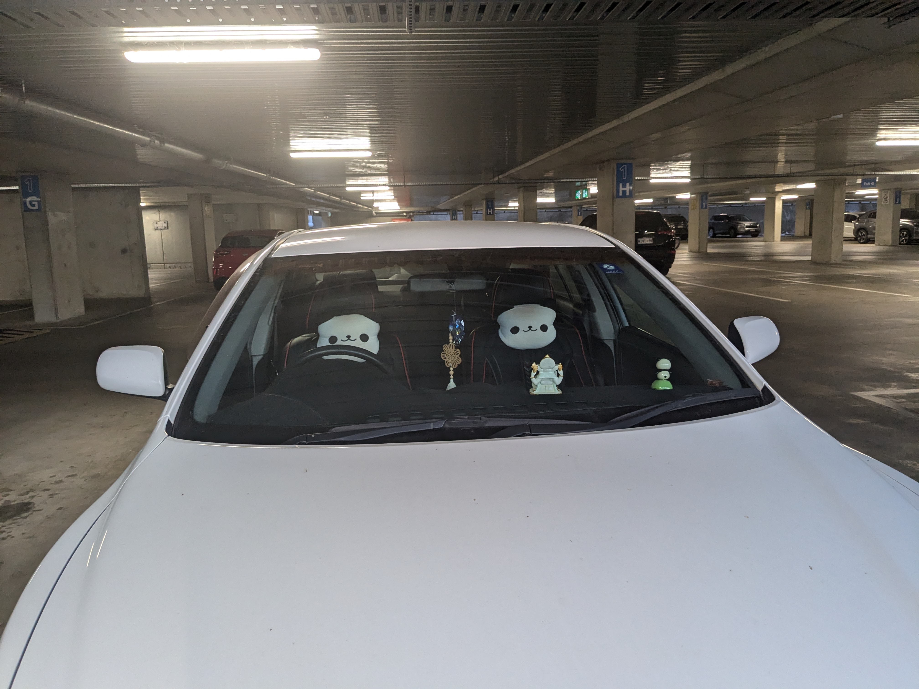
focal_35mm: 27
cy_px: 344
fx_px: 717
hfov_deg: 65.3
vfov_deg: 51.4
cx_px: 460
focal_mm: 4.38
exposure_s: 1/99.9
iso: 287
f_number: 1.73
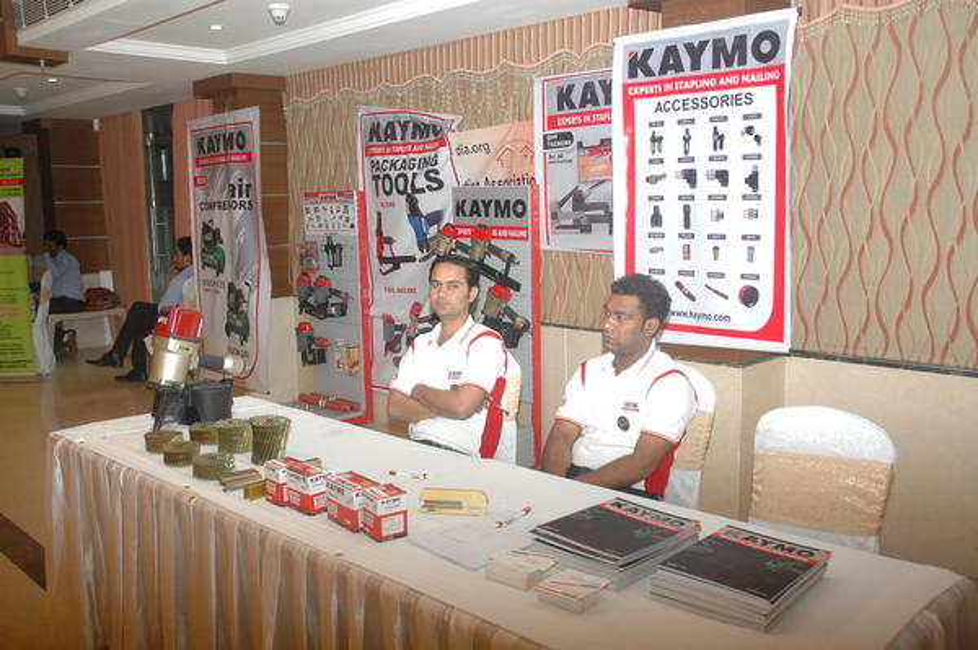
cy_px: 325
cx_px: 489
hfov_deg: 57.3
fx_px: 896
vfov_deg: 39.9
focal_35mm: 33
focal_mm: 22
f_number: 4.5
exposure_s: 1/60
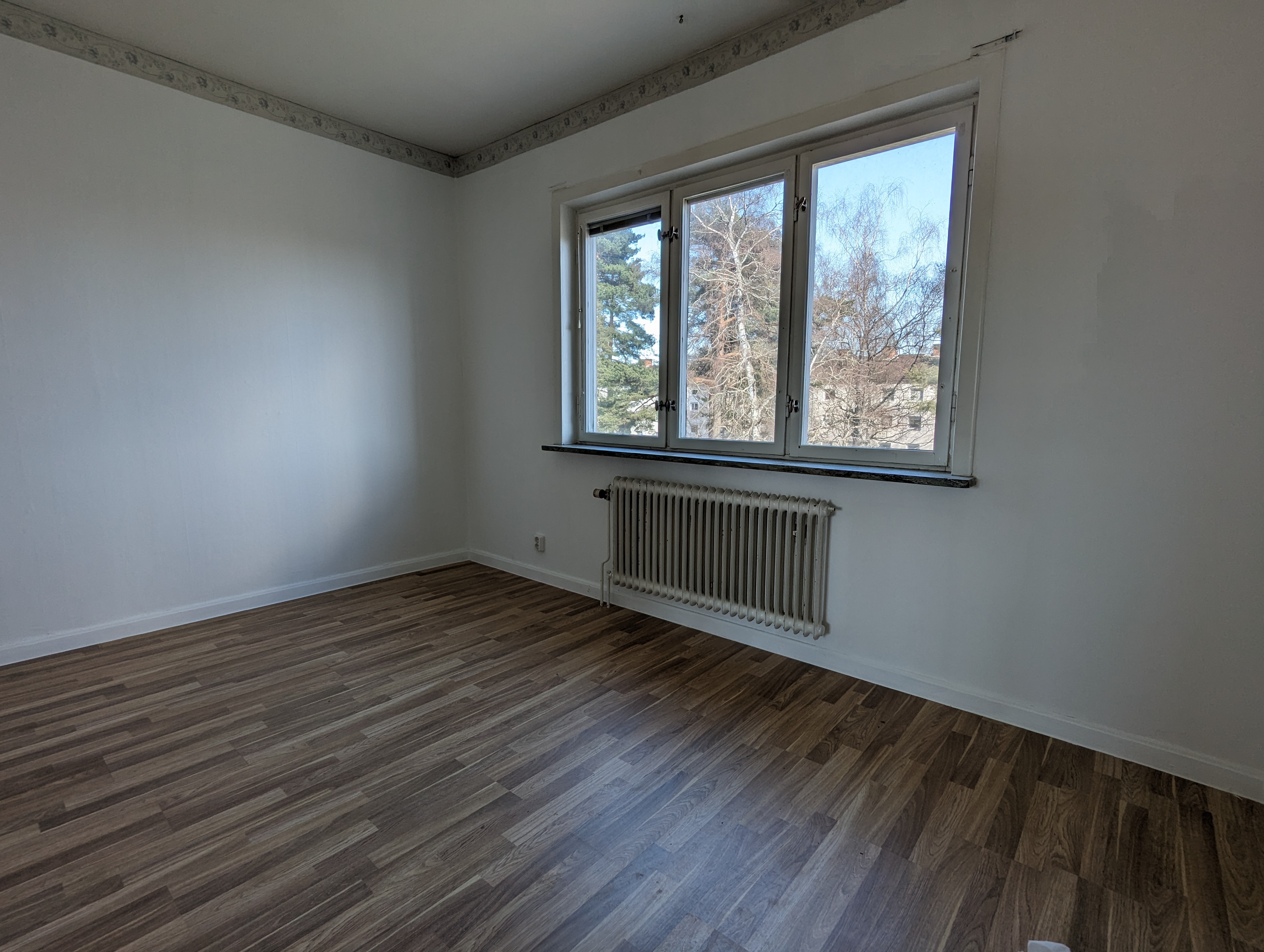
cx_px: 632
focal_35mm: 16
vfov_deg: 78.2
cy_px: 476
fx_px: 585
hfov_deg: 94.4
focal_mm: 2.35
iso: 65
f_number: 2.2
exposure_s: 1/269
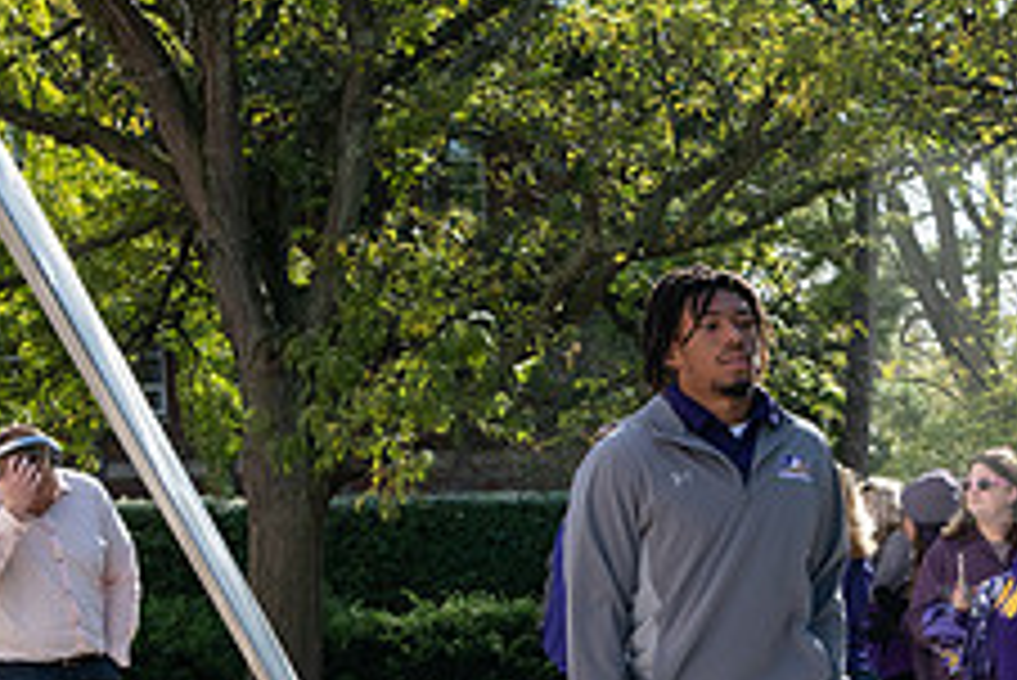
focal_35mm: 113
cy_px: 691
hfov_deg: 18.0
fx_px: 3194
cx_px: 734
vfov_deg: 12.0
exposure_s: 1/640
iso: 400
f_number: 6.3
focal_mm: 44
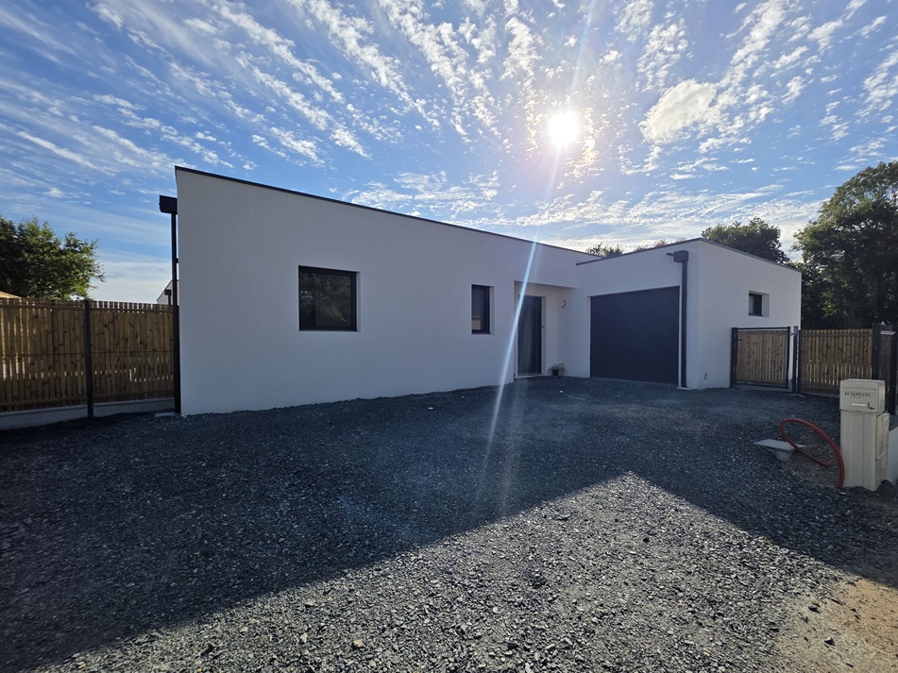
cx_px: 477
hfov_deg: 101.9
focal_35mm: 14
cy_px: 350
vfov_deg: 85.6
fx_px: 363
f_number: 1.9
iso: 40
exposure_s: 1/3768
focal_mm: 2.2
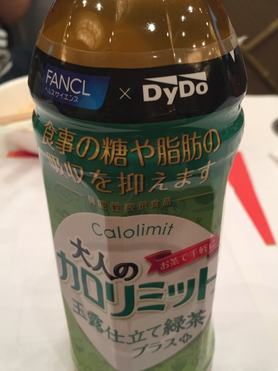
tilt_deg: -34.2
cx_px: 155
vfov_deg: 50.1
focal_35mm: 37
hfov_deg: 38.6
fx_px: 396
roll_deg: +0.5
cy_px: 205
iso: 100
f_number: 2.2
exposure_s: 1/30
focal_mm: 4.15
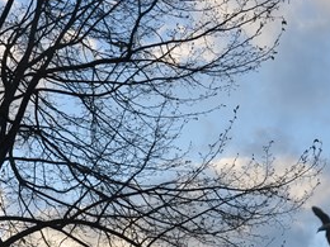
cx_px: 180
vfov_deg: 15.9
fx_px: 877
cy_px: 209
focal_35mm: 92
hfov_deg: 21.3
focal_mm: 26
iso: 200
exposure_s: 1/250
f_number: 8
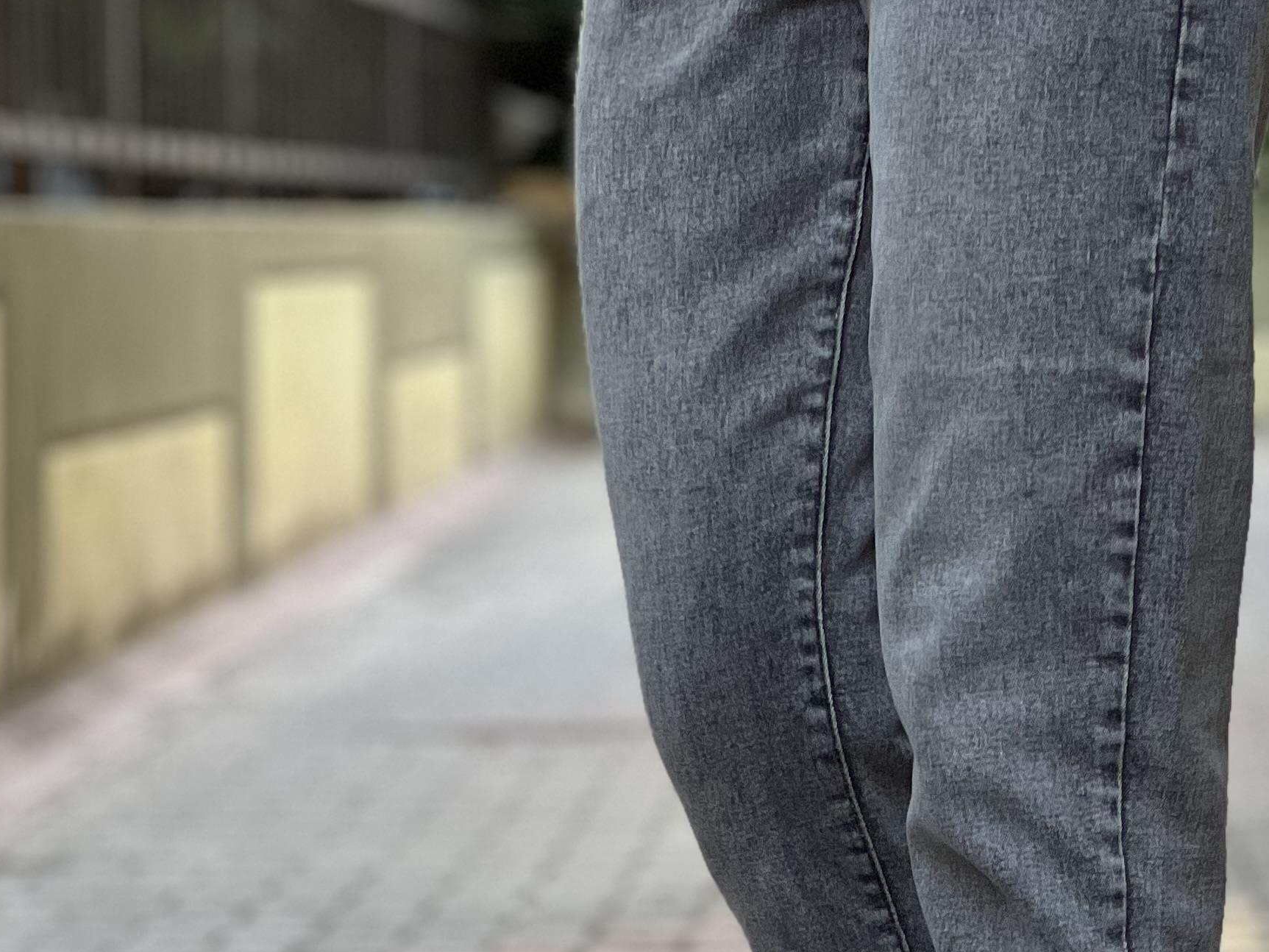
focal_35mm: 180
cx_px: 849
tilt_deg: -2.2
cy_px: 700
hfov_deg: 11.0
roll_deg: -0.2
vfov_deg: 8.2
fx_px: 6599
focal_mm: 9
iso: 160
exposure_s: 1/121
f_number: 2.8
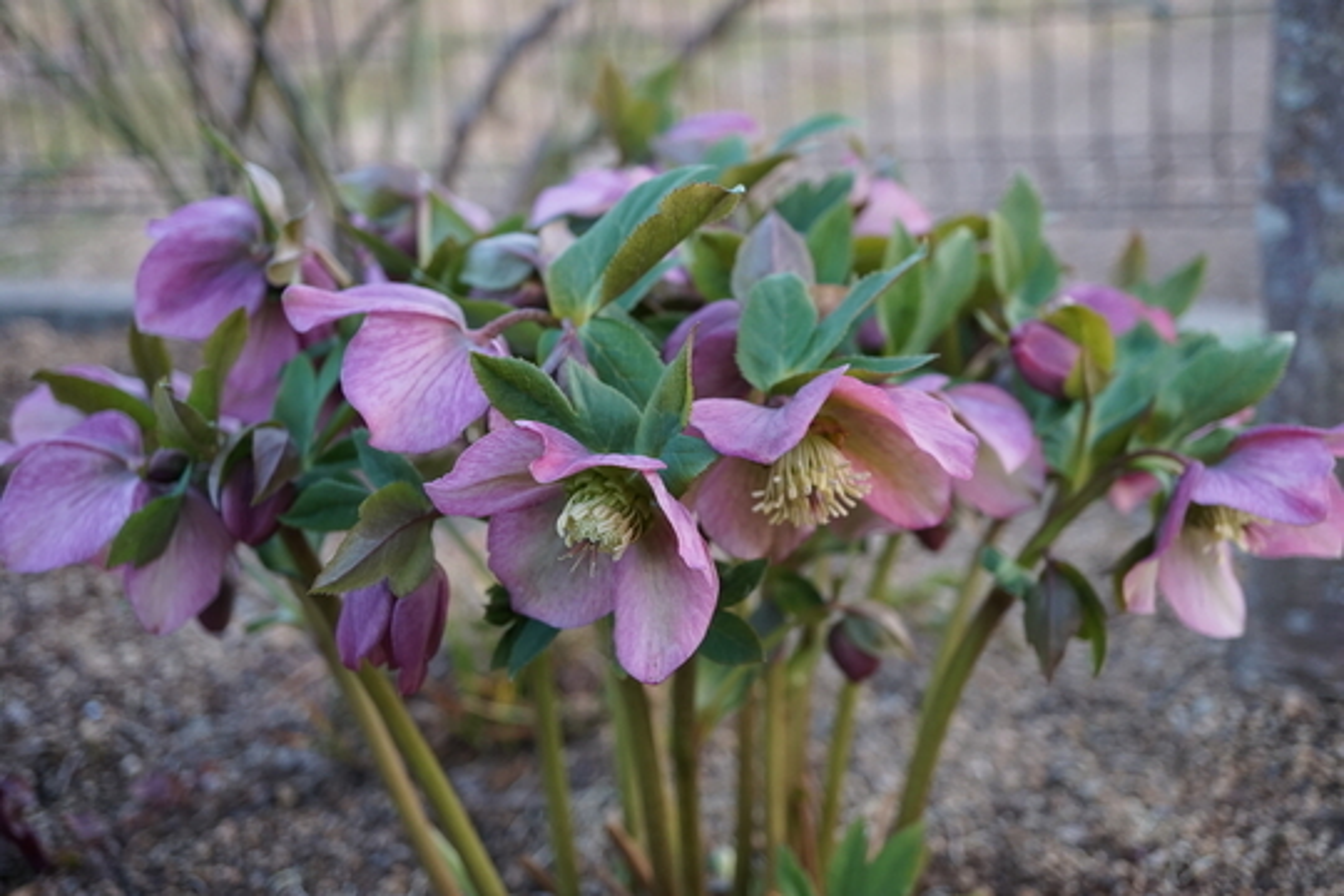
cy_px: 448
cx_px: 672
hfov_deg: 43.6
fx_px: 1680
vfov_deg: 29.9
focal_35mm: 45
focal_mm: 30
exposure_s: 1/160
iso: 640
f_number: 4
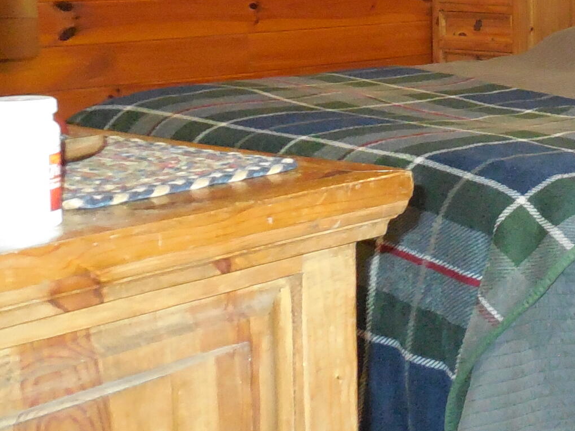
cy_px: 47
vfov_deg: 19.5
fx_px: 1229
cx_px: 840
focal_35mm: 74
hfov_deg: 22.2
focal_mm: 4.5
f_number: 3.1
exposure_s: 1/25
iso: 900
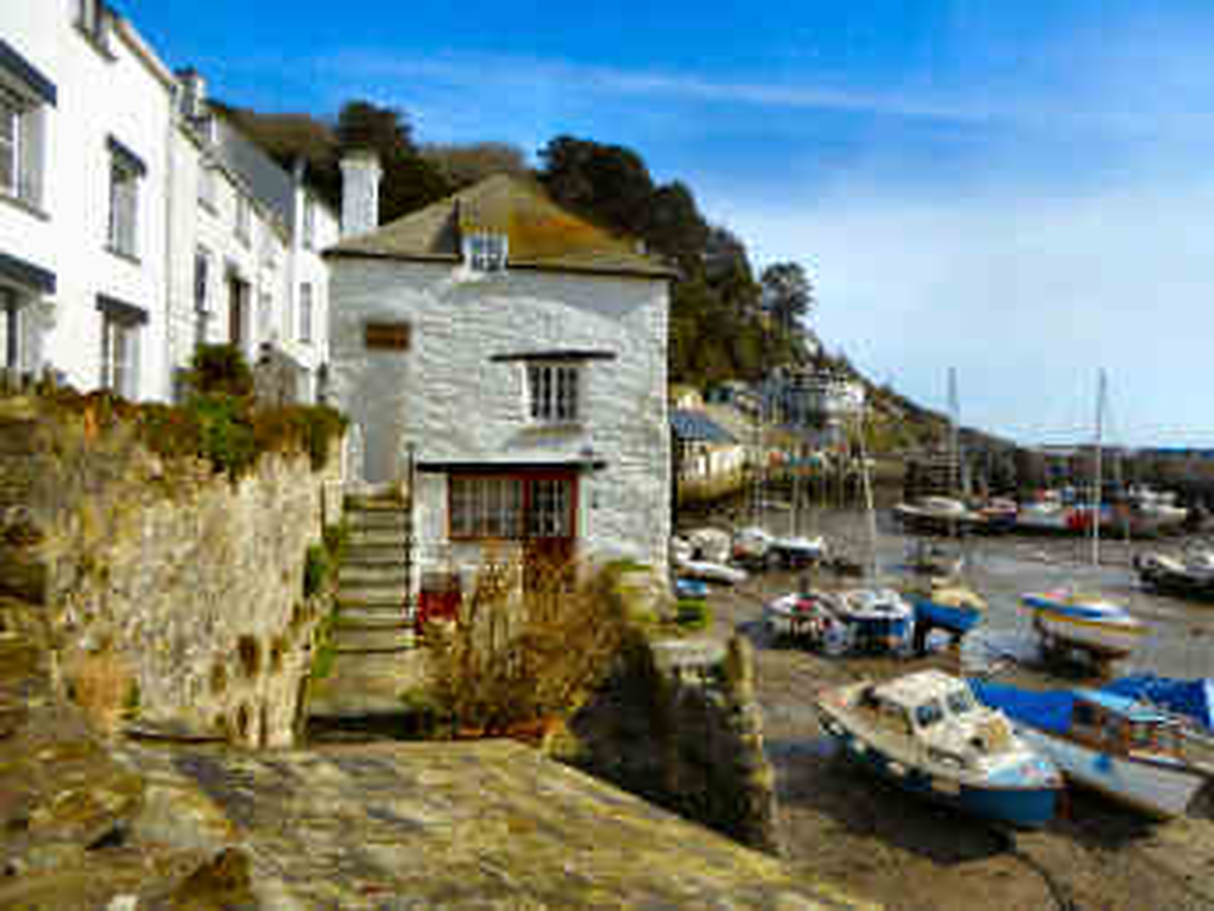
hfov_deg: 69.4
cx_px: 607
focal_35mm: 25
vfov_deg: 54.9
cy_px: 456
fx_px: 877
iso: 100
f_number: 3.3
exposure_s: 1/1600
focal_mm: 4.3
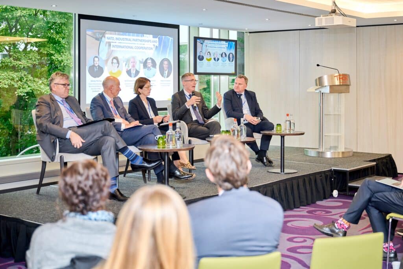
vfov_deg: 28.1
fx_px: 537
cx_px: 202
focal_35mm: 48
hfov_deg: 41.1
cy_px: 134
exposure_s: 1/200
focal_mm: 48
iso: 1600
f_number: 2.8
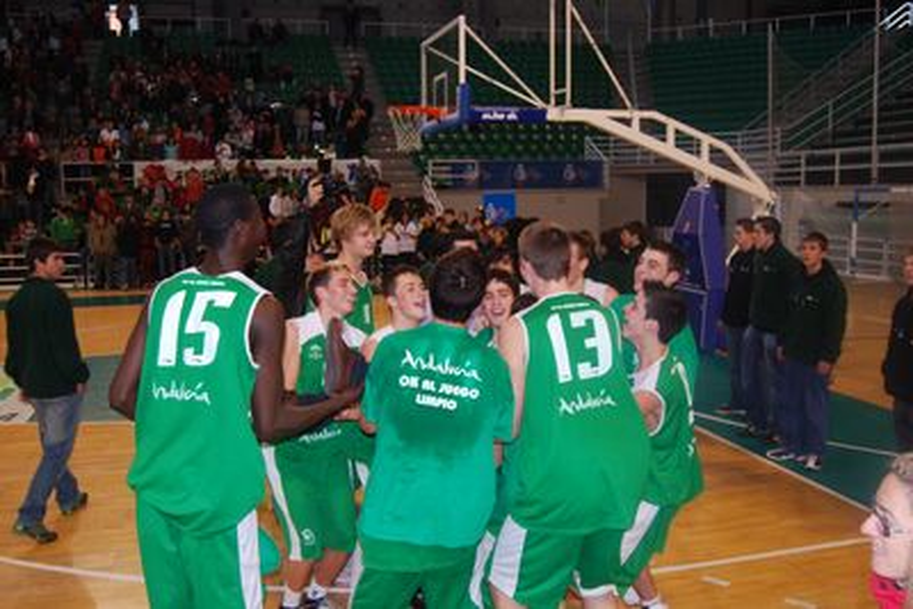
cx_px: 456
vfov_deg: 38.4
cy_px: 304
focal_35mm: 34
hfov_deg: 55.1
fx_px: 875
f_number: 3.8
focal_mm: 23
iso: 200
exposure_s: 1/60
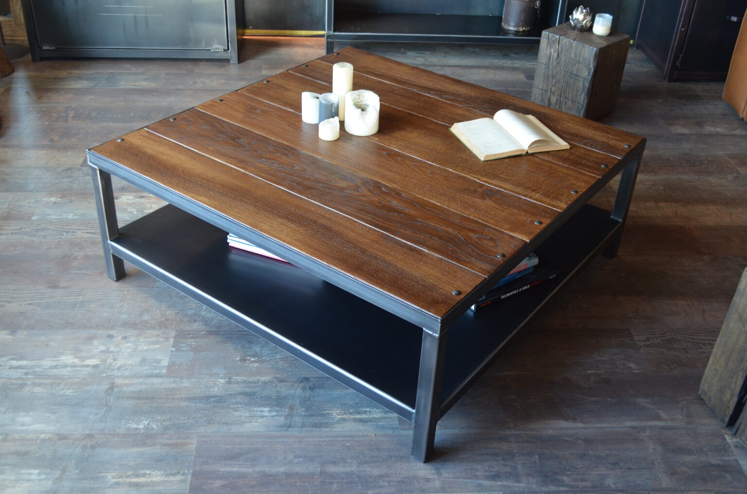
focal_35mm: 39
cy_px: 247
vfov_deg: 34.1
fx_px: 807
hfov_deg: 49.6
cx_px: 374
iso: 900
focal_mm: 26
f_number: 4.2
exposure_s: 1/30
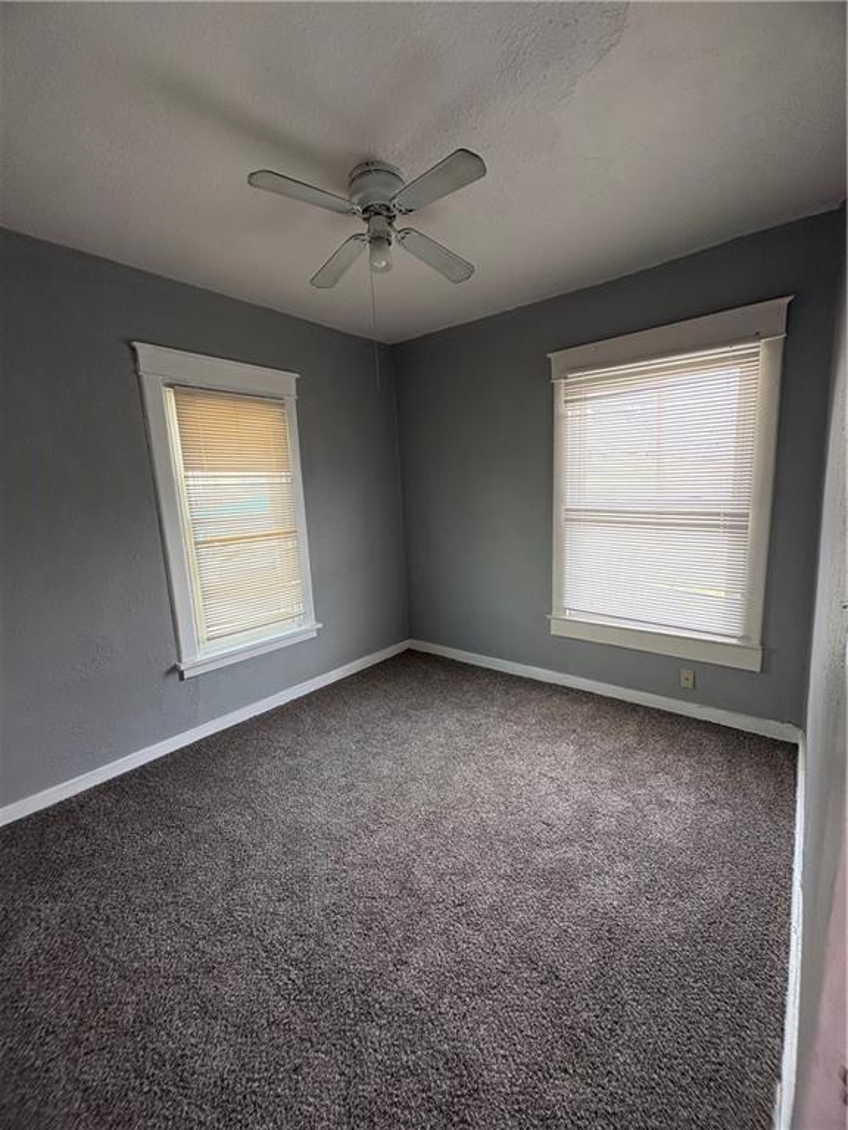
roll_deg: +2.2
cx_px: 424
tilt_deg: -8.8
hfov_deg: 85.7
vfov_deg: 102.1
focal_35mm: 14
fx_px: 457
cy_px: 565
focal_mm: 2.22
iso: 125
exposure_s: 1/99
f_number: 2.2
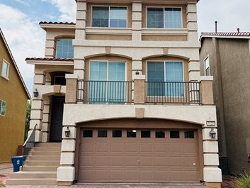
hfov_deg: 53.9
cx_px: 127
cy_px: 98
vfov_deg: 41.8
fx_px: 246
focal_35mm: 34
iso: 125
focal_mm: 6.76
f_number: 1.78
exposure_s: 1/7353
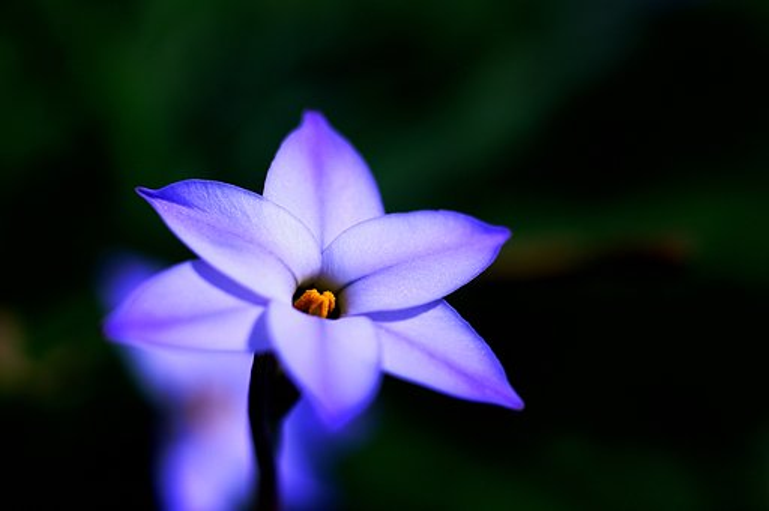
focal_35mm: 135
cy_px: 256
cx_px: 384
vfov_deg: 10.1
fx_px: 2880
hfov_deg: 15.2
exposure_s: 1/3000
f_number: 4
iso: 100
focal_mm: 90
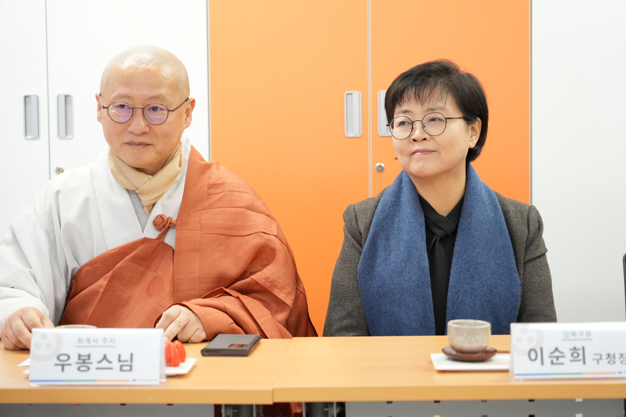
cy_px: 208
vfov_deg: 17.5
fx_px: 1356
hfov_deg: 26.0
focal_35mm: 78
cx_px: 313
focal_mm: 78
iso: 2000
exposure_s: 1/160
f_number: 4
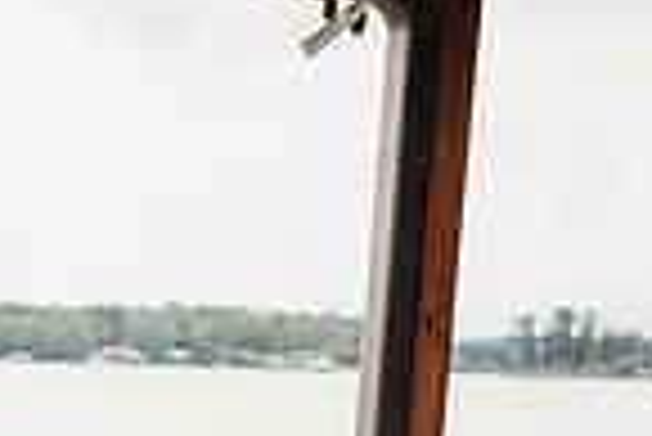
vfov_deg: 13.0
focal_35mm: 96
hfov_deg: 20.1
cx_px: -103
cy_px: 775
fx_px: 1740
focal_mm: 24
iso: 200
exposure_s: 1/400
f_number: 2.2
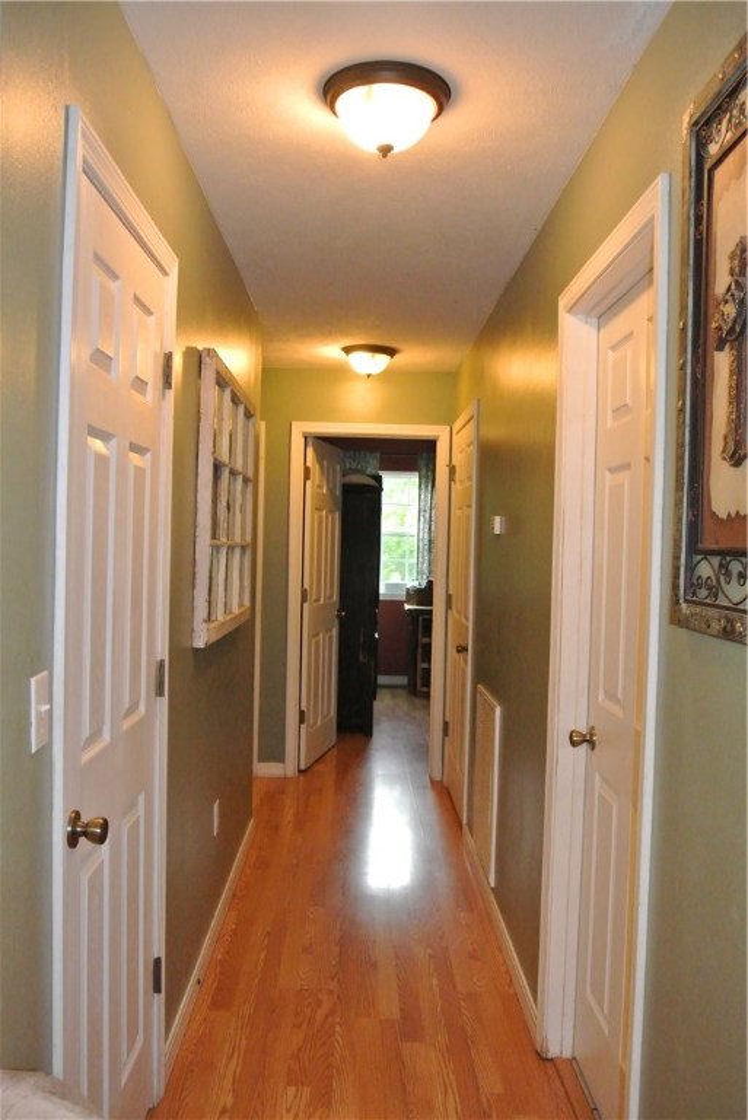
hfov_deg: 43.7
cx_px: 374
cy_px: 560
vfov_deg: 61.9
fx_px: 934
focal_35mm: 30
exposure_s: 1/60
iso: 2000
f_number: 3.5
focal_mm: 11.4
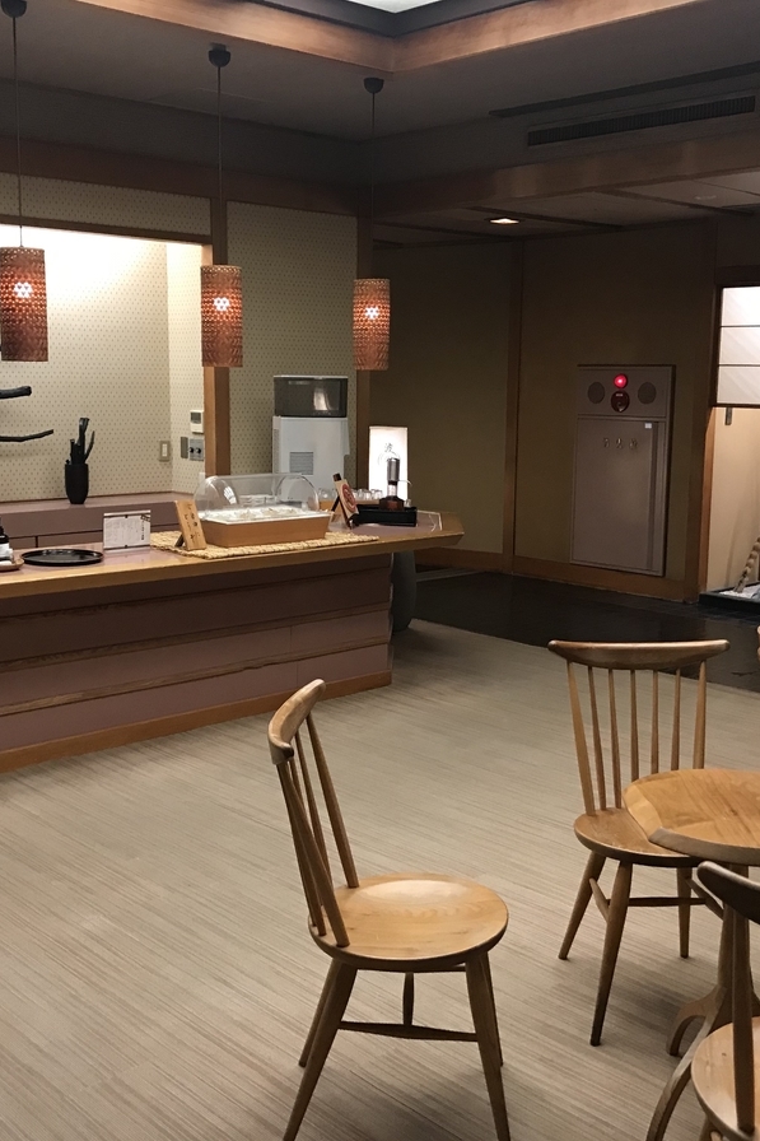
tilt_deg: -7.1
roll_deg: -0.2
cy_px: 570
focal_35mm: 39
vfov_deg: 49.6
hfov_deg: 34.2
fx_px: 1235
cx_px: 374
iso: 80
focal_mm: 3.99
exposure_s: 1/17
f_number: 1.8
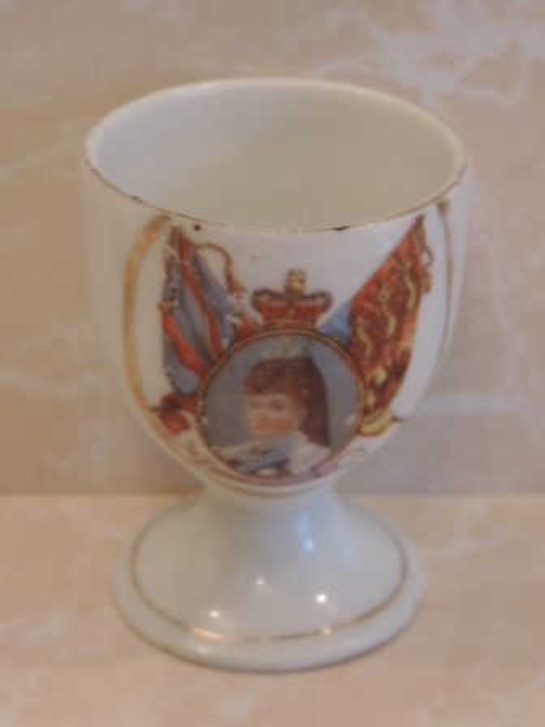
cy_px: 364
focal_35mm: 100
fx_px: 2099
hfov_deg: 14.8
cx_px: 272
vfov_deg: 19.6
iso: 400
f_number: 4.1
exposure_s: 1/25
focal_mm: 17.8
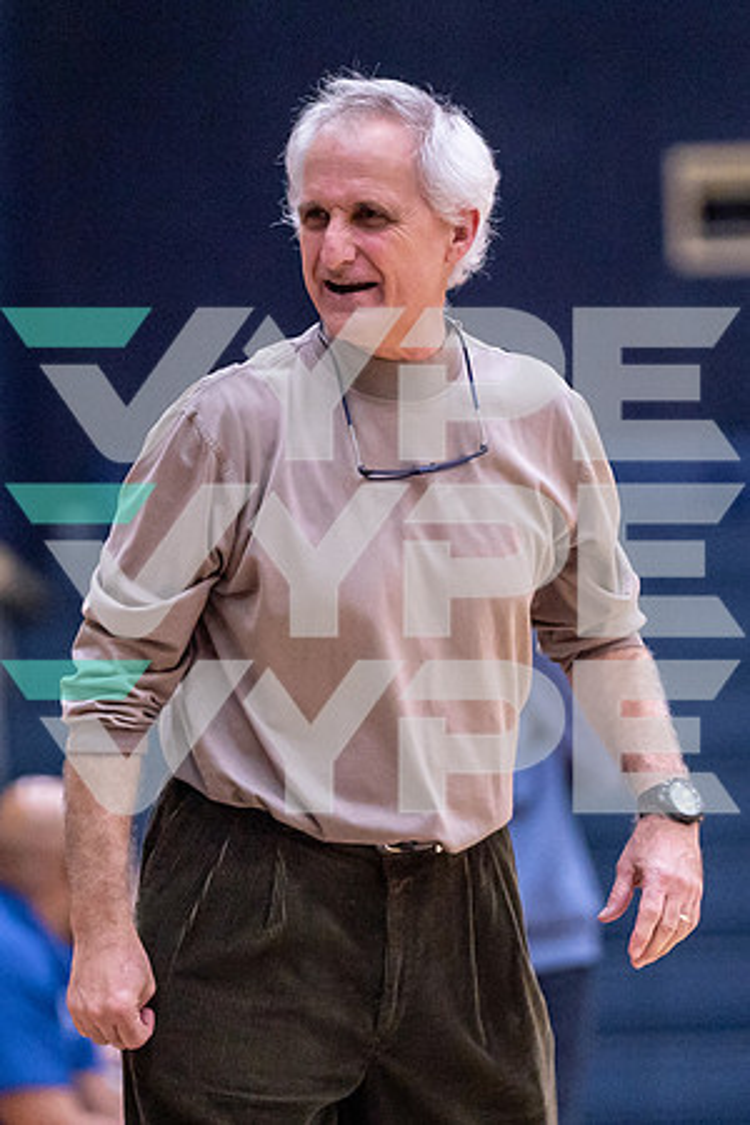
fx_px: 13883
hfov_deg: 3.1
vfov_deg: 4.6
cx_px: 404
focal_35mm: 444
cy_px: 551
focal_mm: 200
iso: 2000
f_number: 2.8
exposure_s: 1/1250
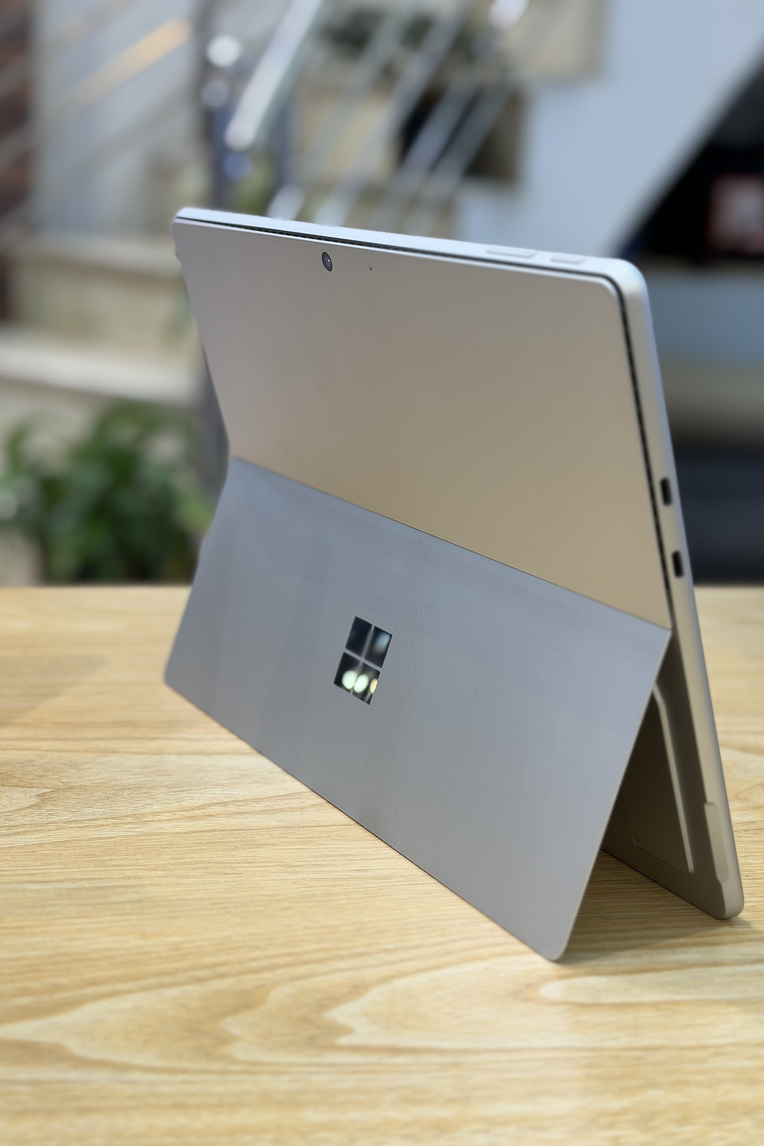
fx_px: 1592
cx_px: 411
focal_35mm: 50
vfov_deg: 39.6
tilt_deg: -14.2
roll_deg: -3.7
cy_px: 574
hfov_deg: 27.0
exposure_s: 1/100
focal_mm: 6.76
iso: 64
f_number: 1.78
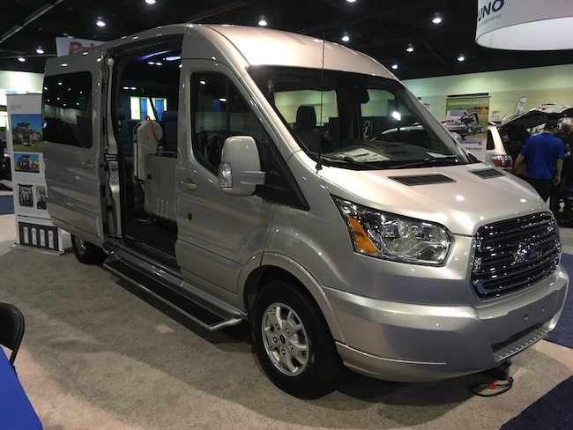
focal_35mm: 29
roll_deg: -1.2
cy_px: 215
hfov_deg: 61.6
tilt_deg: -11.0
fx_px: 480
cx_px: 286
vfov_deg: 48.3
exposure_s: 1/30
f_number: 2.2
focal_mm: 4.15
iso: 80
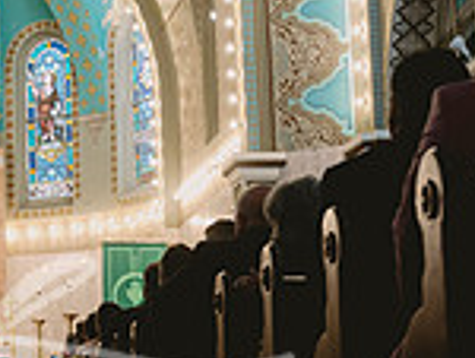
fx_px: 1732
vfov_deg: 11.8
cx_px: -86
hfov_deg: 15.1
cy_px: 76
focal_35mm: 126
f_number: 4
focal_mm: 34
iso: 1600
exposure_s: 1/100
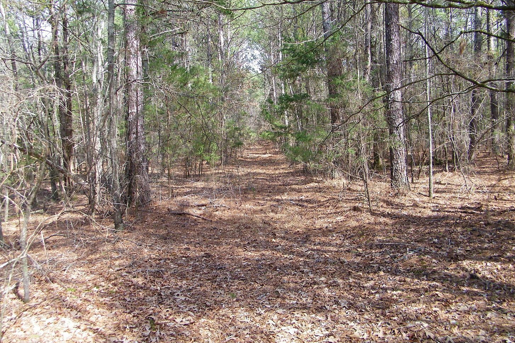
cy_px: 181
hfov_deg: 61.9
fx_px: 429
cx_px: 260
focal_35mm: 30
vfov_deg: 43.6
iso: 80
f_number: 3.5
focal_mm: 5
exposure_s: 1/125
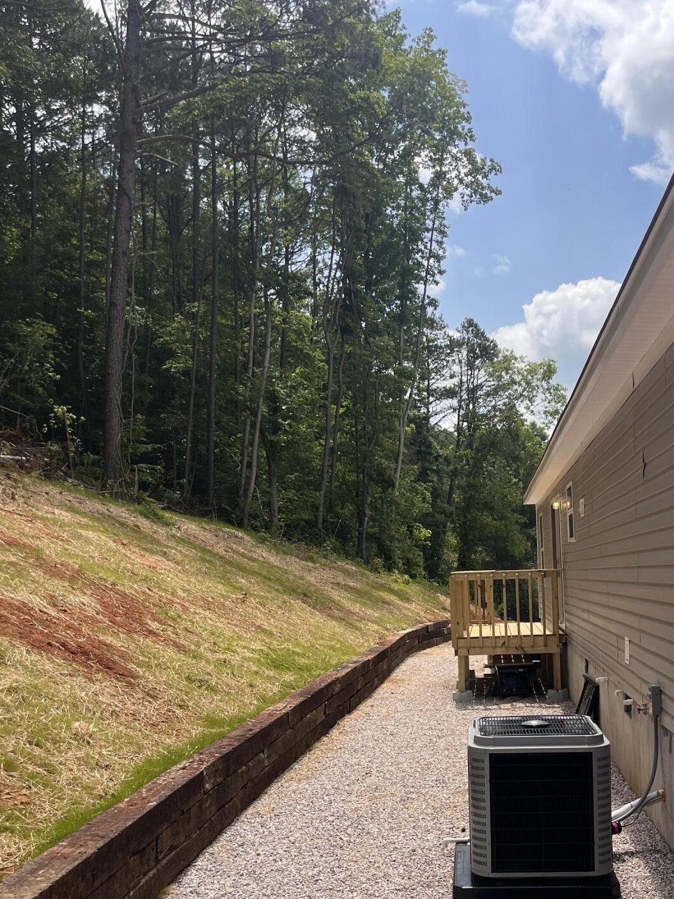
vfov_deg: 49.3
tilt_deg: +1.5
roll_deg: +1.3
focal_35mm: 37
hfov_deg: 38.3
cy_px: 597
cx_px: 437
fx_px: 960
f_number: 1.6
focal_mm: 5.1
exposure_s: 1/2825
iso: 50
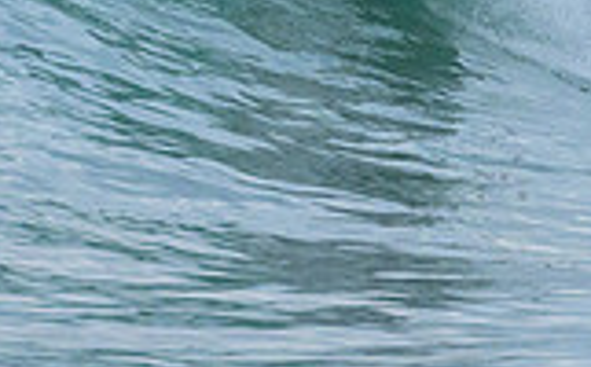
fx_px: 36080
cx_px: 323
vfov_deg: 0.6
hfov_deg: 0.9
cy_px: -204
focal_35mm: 2244
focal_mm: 610
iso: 3600
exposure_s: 1/1250
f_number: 11
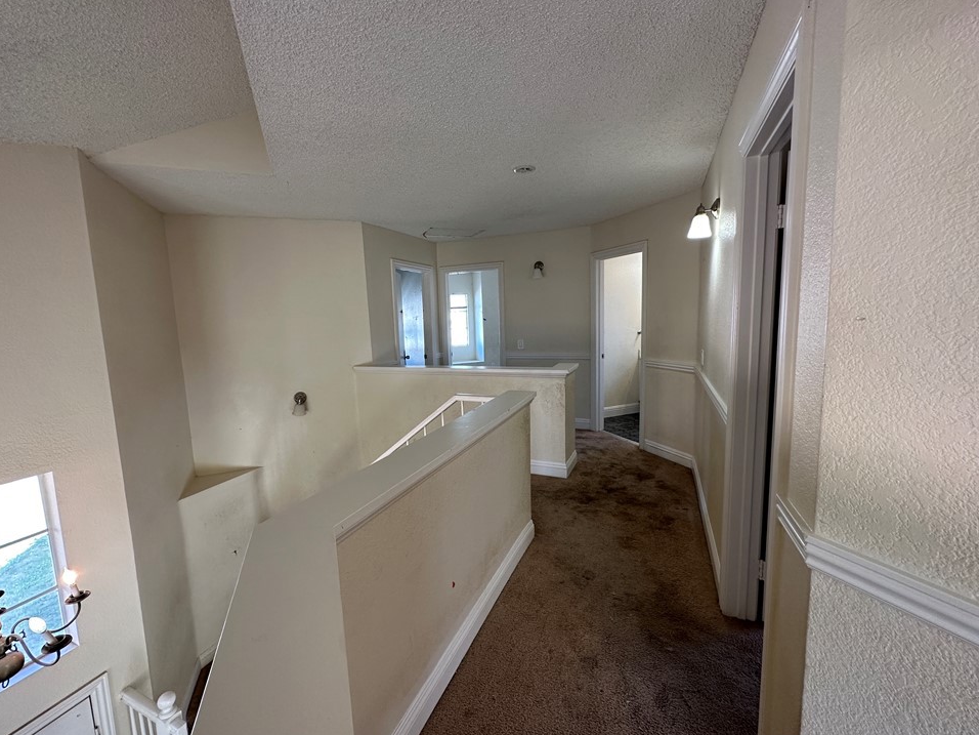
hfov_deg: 98.1
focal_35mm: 15
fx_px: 424
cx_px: 471
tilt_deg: -7.3
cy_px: 367
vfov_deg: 81.7
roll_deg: +1.5
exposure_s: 1/99
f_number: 2.2
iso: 125
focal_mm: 2.22
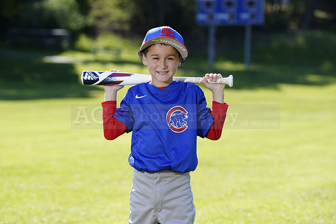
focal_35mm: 145
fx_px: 1354
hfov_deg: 14.2
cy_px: 112
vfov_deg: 9.5
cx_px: 168
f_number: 5
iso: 100
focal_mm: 145
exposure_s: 1/250
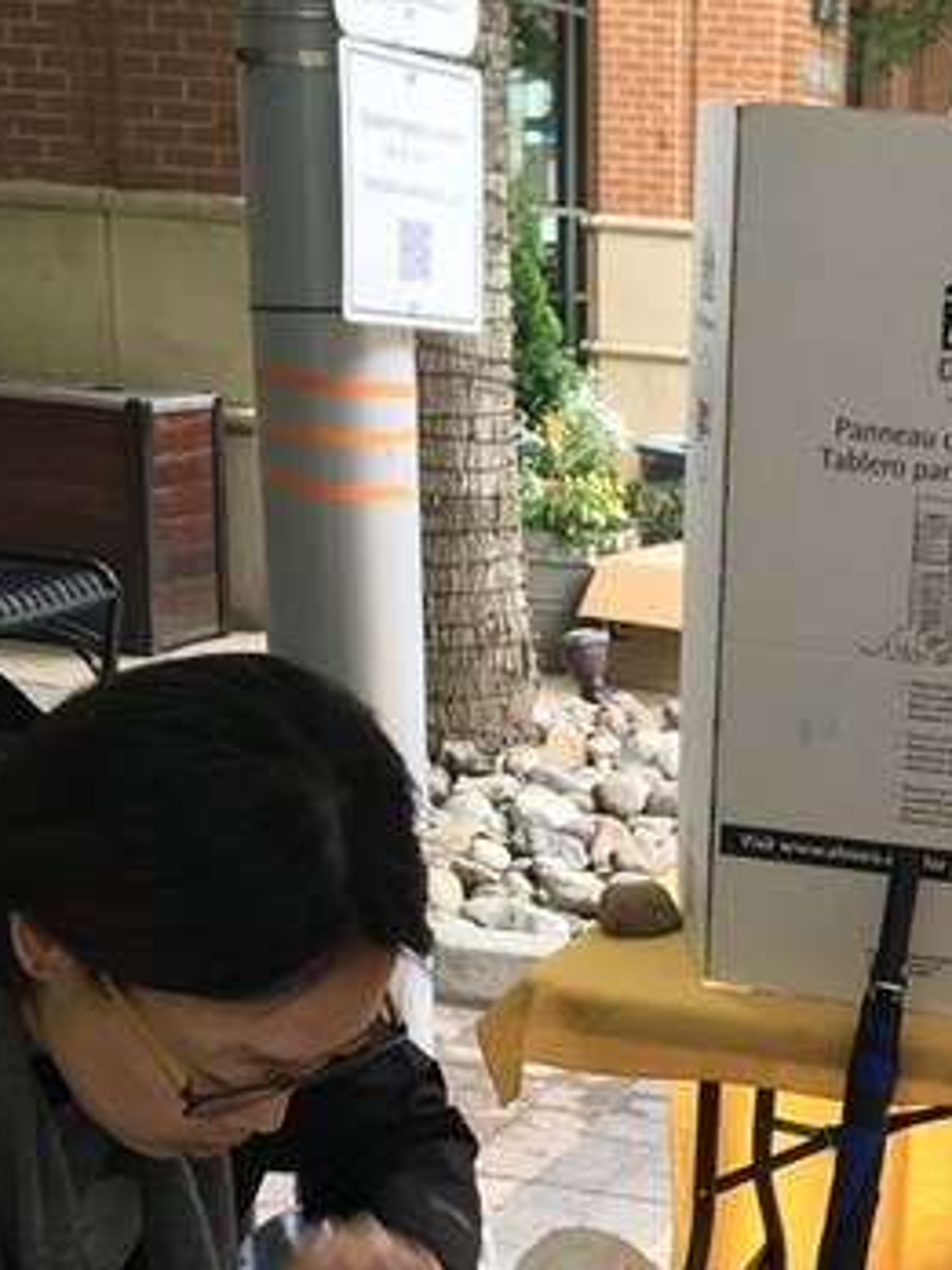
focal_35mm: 69
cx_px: 992
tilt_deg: -22.8
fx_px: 2530
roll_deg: -3.0
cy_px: 1323
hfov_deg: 20.5
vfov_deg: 26.4
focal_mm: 4.15
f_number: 2.2
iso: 32
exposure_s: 1/60
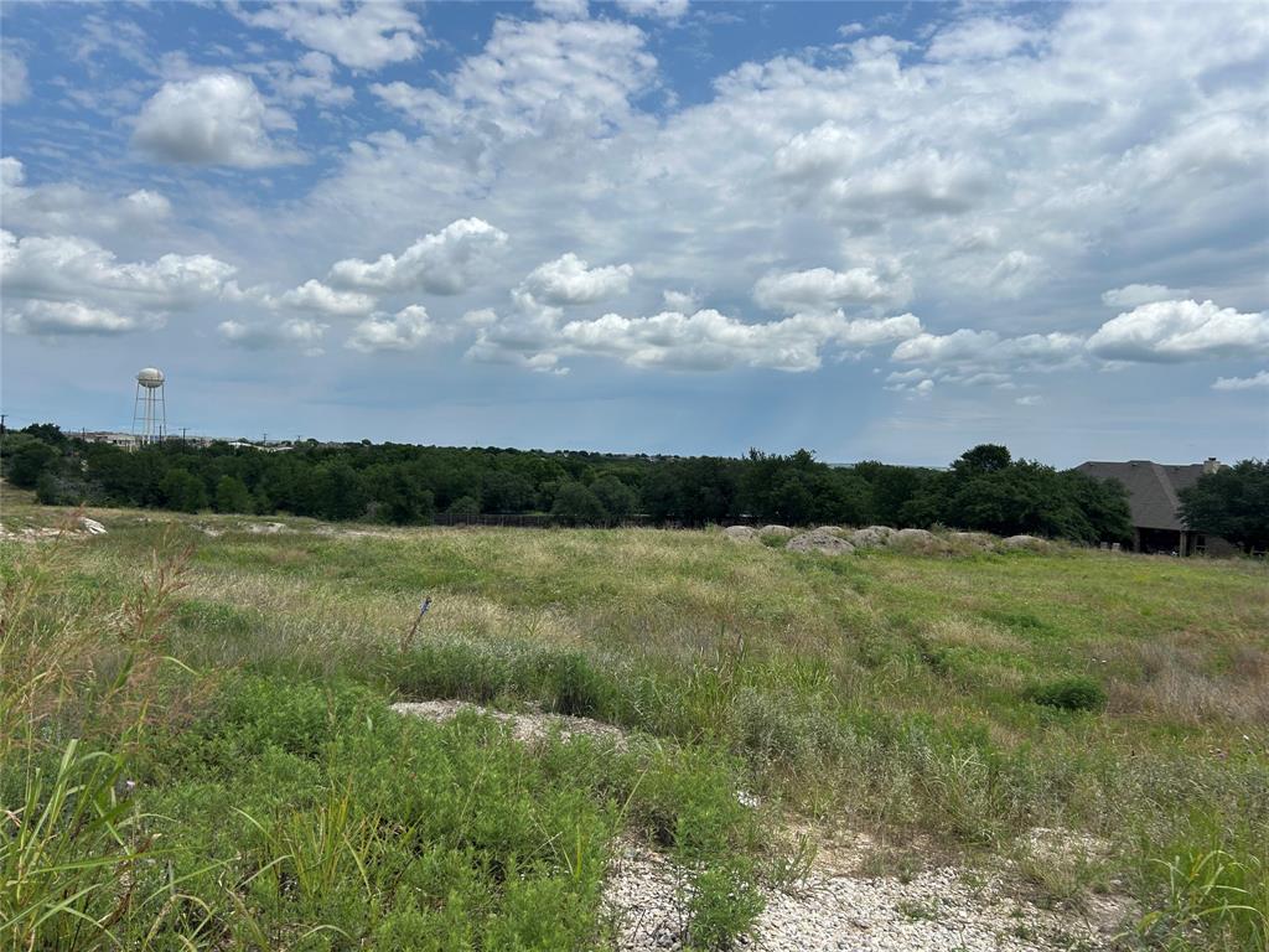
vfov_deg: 53.1
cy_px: 476
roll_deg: -1.9
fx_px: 953
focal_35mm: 26
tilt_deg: -1.4
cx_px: 634
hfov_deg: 67.3
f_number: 1.5
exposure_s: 1/8000
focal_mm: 5.7
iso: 50
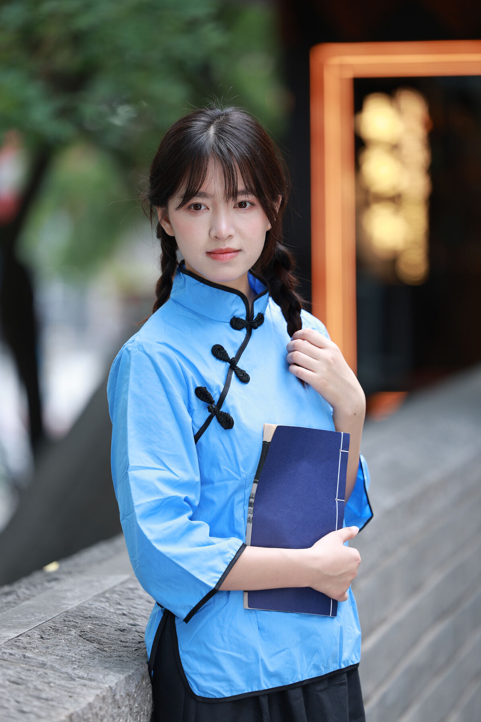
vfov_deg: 12.6
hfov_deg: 8.4
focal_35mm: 163
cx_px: 242
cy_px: 361
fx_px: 3266
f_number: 2.8
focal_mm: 163
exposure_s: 1/200
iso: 100
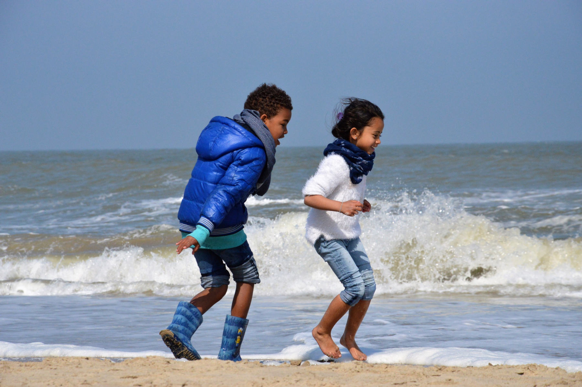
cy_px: 194
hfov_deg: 13.1
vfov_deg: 8.7
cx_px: 291
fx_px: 2544
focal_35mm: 158
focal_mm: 105
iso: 800
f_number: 9
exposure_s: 1/4000
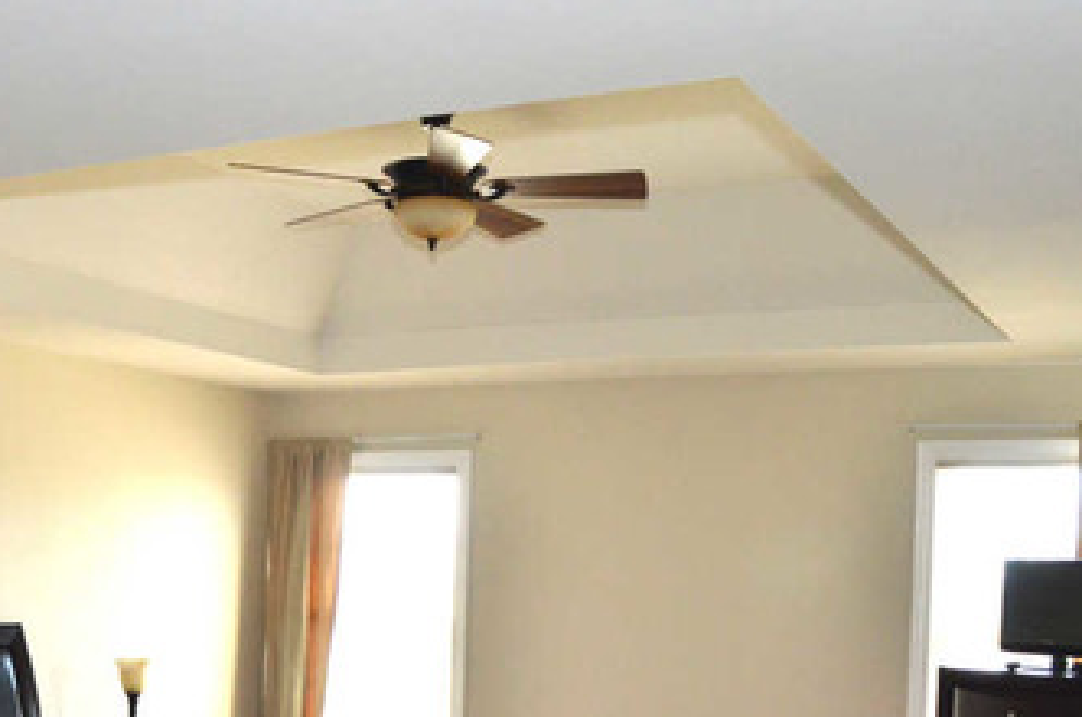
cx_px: 349
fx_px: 1560
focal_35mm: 52
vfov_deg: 25.1
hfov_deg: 37.8
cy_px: 655
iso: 900
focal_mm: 18
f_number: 6.7
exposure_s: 1/60
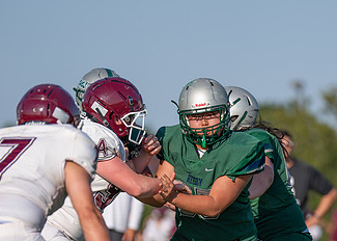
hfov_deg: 4.2
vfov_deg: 3.0
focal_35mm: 485
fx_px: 4641
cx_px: 232
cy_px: 234
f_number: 2.8
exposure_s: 1/3200
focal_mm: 200
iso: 160
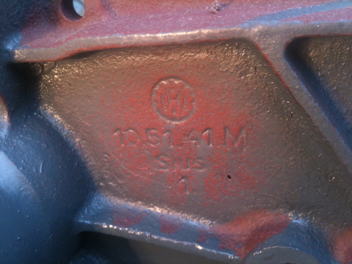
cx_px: 176
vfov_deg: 40.7
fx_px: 356
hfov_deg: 52.6
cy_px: 132
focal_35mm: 35
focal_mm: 3.85
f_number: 2.8
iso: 80
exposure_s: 1/20
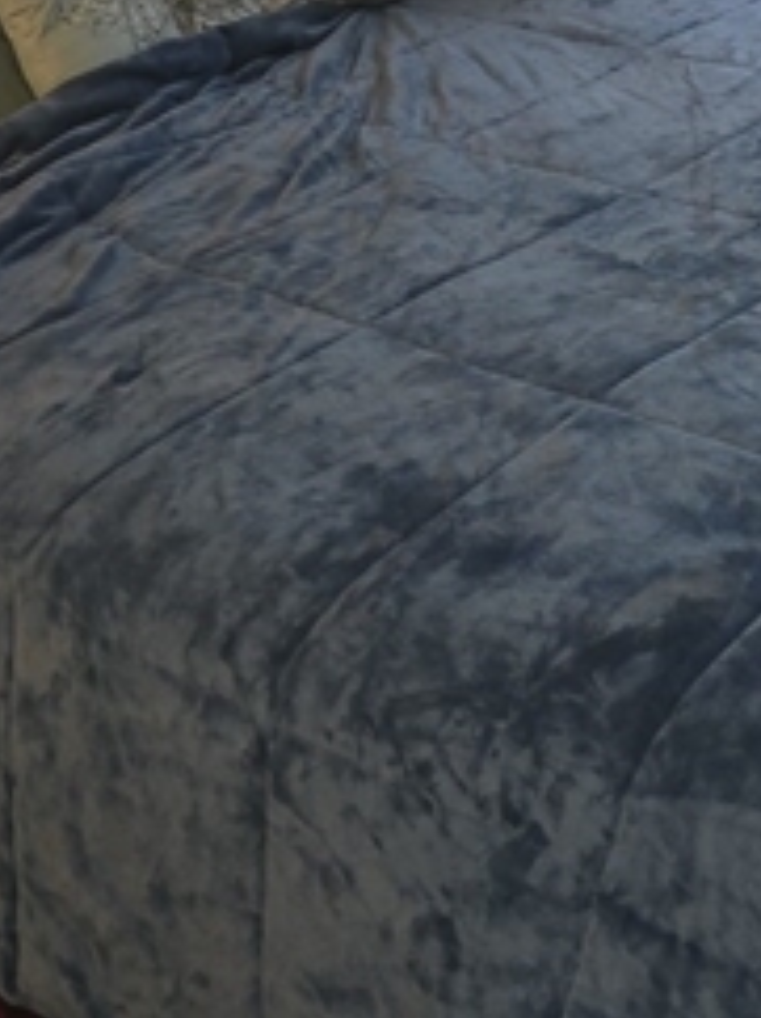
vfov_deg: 23.7
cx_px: 912
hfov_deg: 19.0
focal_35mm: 73
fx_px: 2144
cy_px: -286
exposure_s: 1/20
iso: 125
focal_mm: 6.3
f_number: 1.7
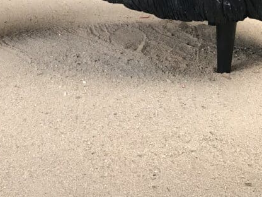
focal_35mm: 69
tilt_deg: -12.7
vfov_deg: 20.1
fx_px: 522
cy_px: -31
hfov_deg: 27.8
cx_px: 72
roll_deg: +0.7
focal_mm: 3.99
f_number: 1.8
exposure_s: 1/33
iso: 32
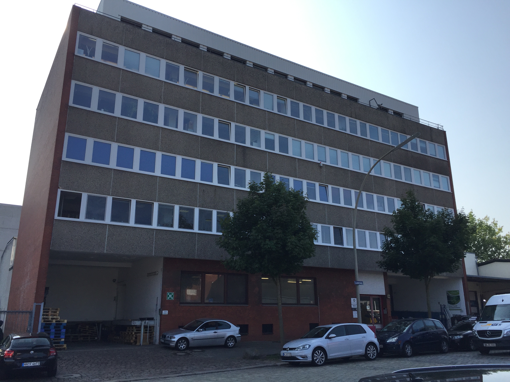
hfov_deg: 61.7
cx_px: 255
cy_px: 191
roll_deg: -0.7
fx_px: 427
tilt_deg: +16.2
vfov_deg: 48.2
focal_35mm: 29
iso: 32
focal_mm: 4.15
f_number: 2.2
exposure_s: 1/1647
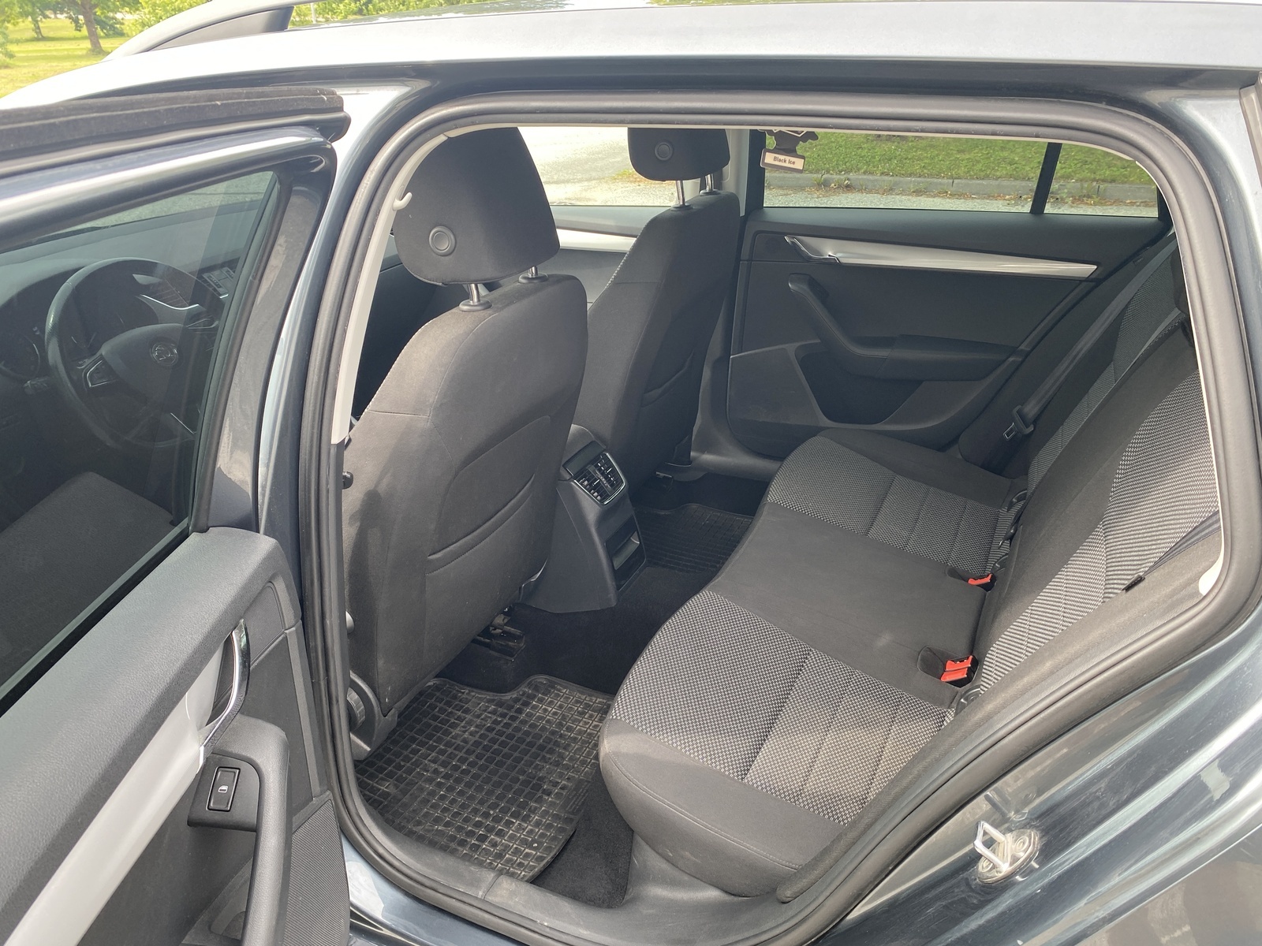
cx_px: 631
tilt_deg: -26.8
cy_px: 473
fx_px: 948
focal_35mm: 26
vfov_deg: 53.1
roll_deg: +2.1
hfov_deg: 67.3
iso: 40
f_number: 1.8
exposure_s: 1/122
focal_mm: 4.25
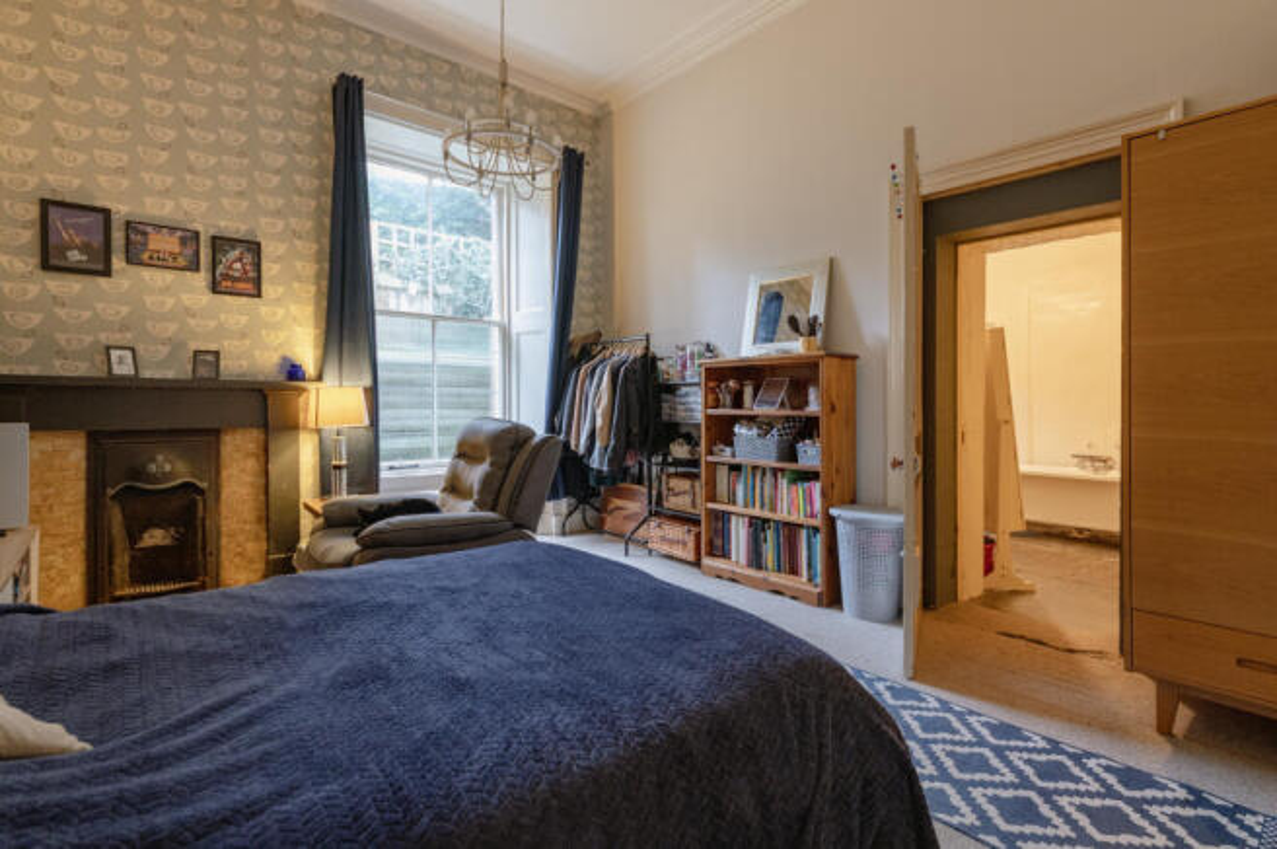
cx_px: 638
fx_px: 602
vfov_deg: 70.3
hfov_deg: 93.3
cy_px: 424
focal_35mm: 17
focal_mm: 17
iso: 800
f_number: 8
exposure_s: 1/3
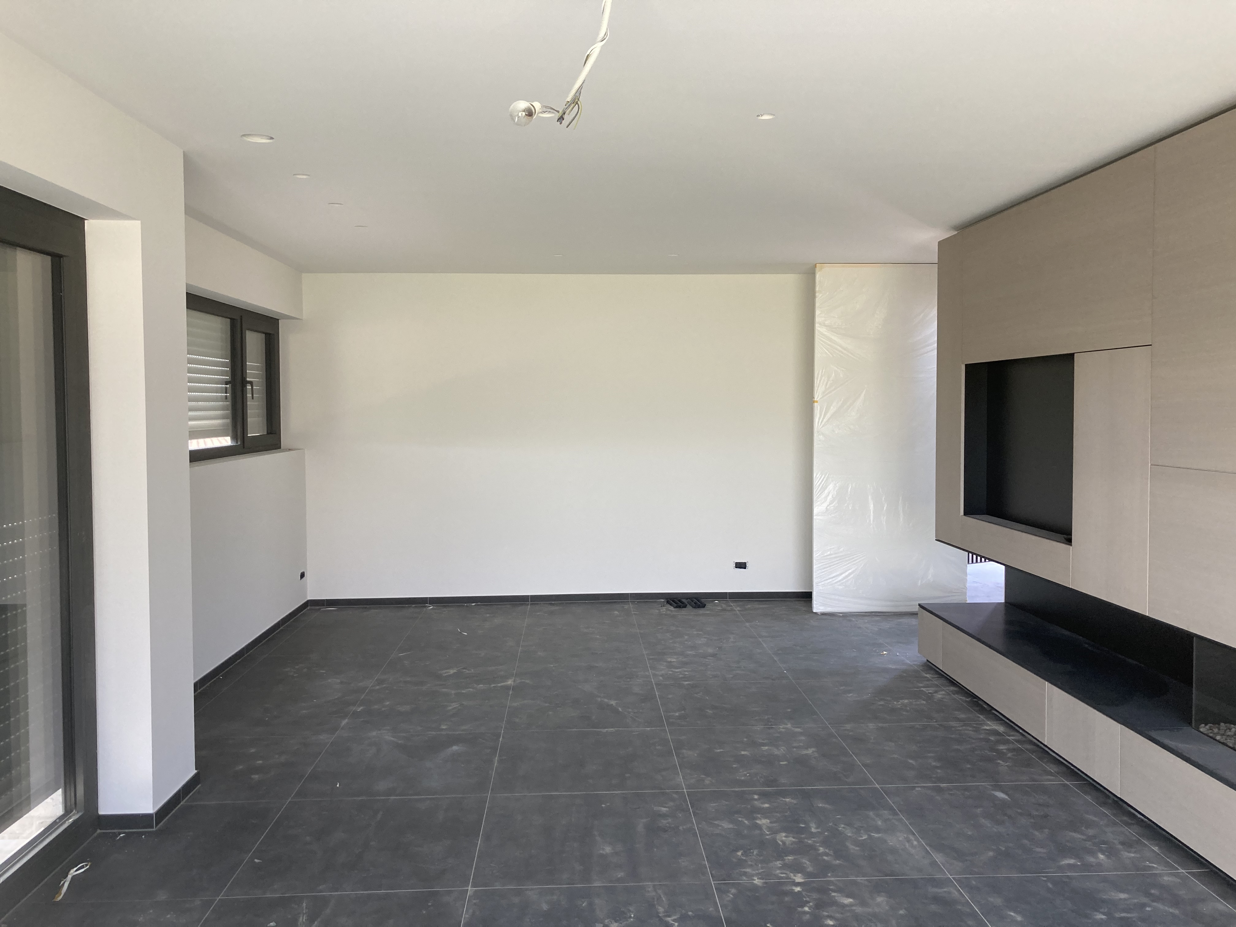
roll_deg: -0.4
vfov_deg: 49.7
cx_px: 618
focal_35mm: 28
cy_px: 464
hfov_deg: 63.4
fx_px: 1000
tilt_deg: -1.2
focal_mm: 3.99
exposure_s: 1/102
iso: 80
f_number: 1.8
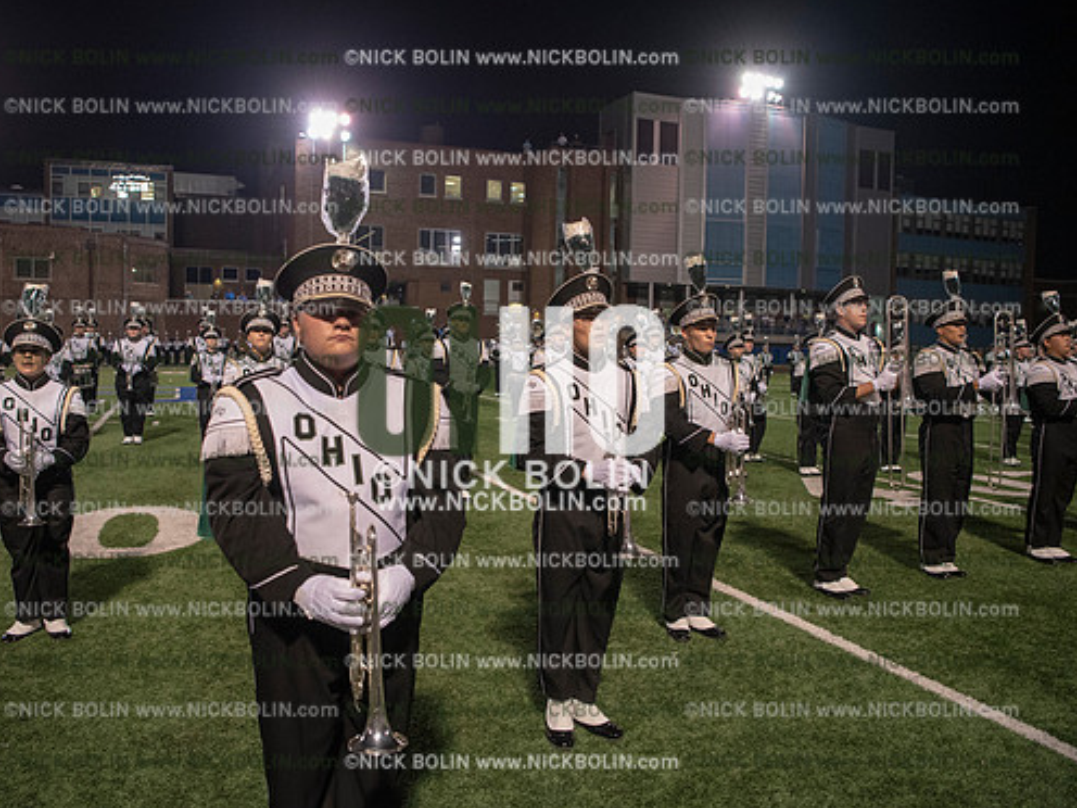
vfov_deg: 51.4
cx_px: 510
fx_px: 840
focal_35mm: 27
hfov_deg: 65.3
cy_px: 409
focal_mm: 24
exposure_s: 1/500
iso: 3200
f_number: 3.2
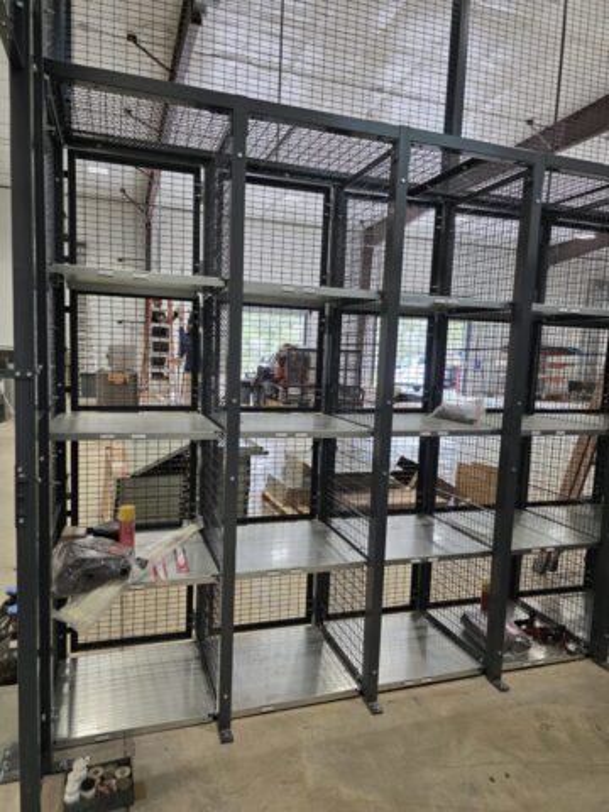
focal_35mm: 23
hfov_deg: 58.9
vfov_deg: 73.9
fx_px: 540
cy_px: 406
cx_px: 304
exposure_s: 1/120
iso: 80
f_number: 1.7
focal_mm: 6.3
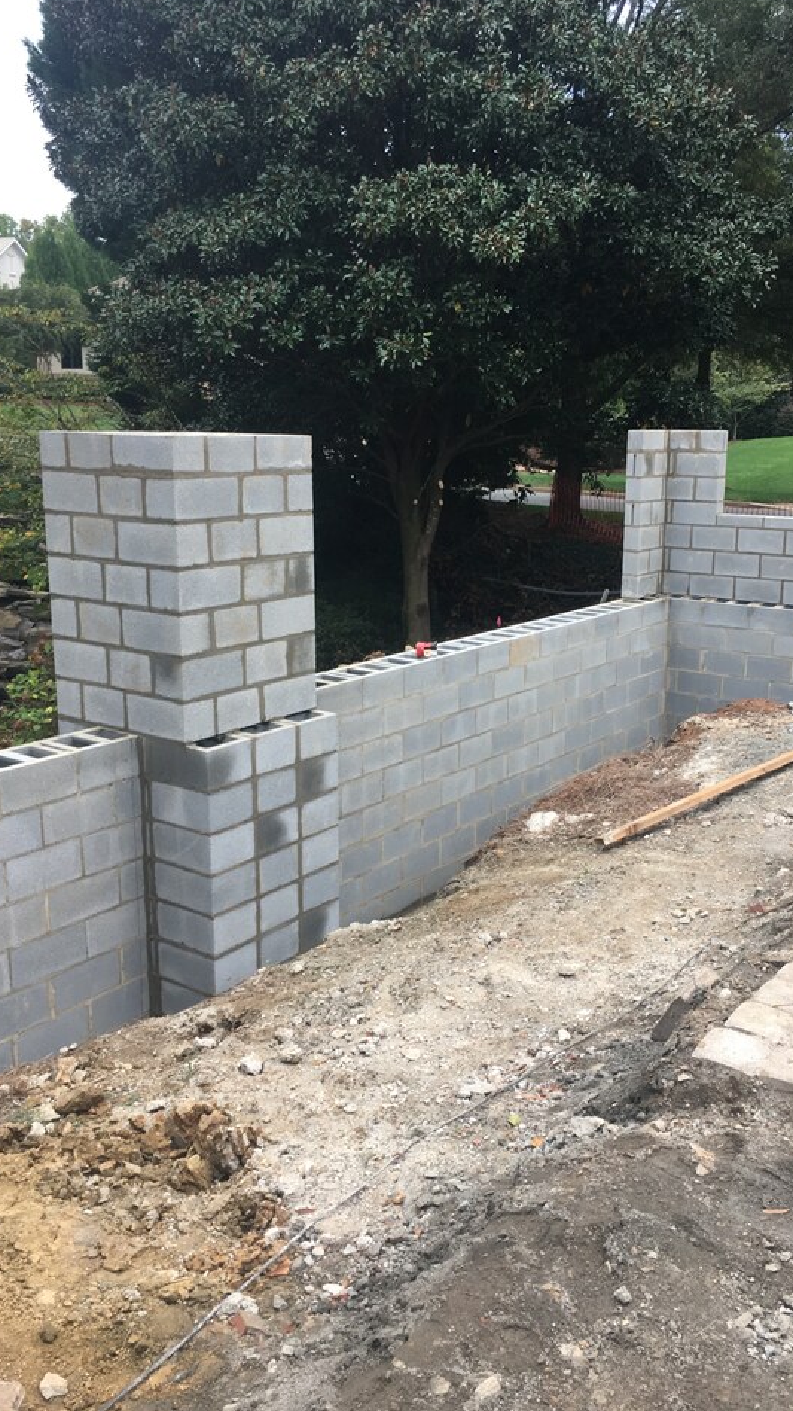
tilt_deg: -13.0
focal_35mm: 32
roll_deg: -1.3
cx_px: 443
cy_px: 698
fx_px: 1197
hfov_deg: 36.6
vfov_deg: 61.0
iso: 32
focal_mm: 4.15
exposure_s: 1/120
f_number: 2.2
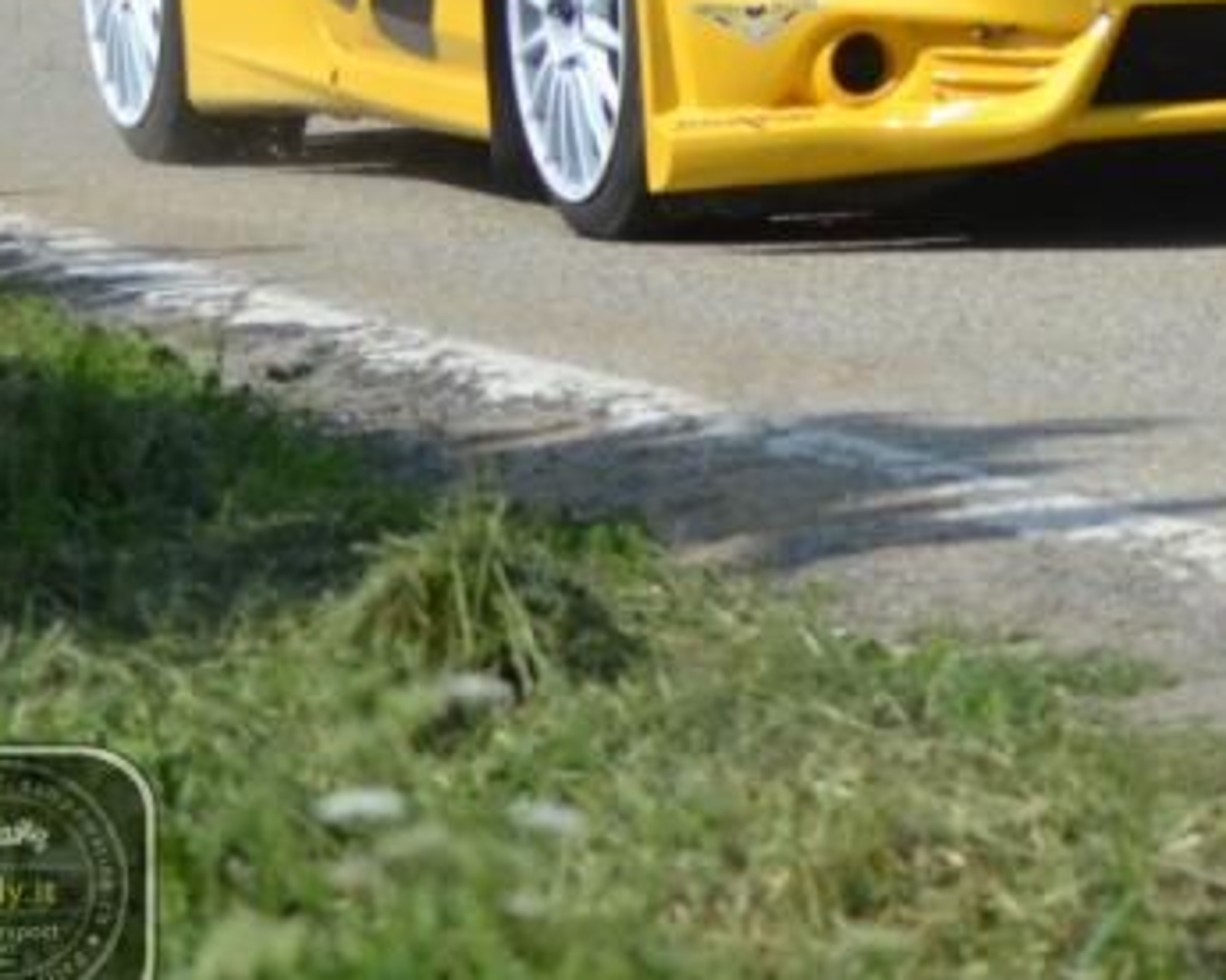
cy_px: -383
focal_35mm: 343
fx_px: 12446
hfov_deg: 5.6
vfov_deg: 4.5
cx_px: 1130
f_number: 6.3
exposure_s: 1/1600
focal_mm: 70
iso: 400
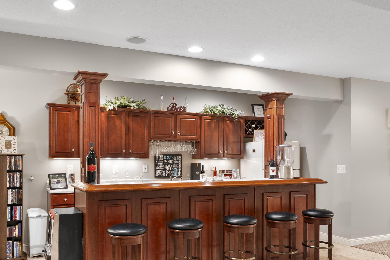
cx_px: 179
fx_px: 347
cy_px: 160
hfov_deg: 58.6
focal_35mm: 32
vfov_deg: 40.9
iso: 400
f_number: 7.1
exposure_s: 13
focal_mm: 24
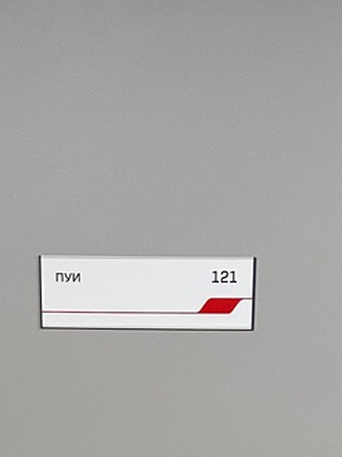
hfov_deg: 15.2
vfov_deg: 17.7
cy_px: 721
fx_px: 1279
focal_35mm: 97
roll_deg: +0.0
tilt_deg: -16.8
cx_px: 168
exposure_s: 1/50
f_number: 1.78
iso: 320
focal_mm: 6.86
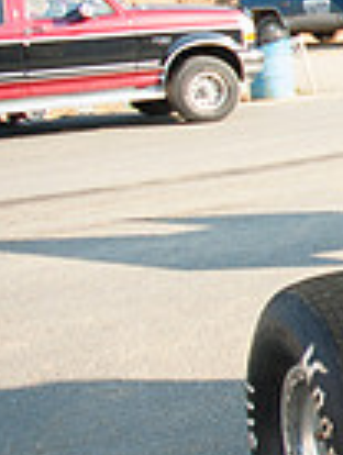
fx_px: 1436
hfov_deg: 10.8
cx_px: 914
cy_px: 244
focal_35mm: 109
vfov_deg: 18.0
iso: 200
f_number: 3.5
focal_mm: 18
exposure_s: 1/500
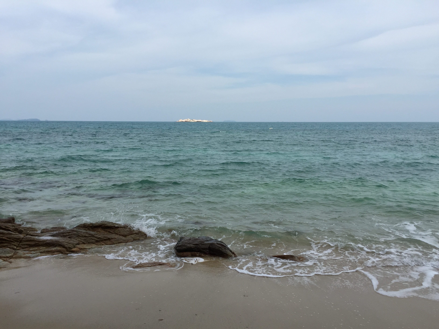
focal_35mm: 29
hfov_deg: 61.7
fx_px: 368
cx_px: 220
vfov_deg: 48.2
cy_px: 164
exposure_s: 1/2198
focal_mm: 4.15
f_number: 2.2
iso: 32
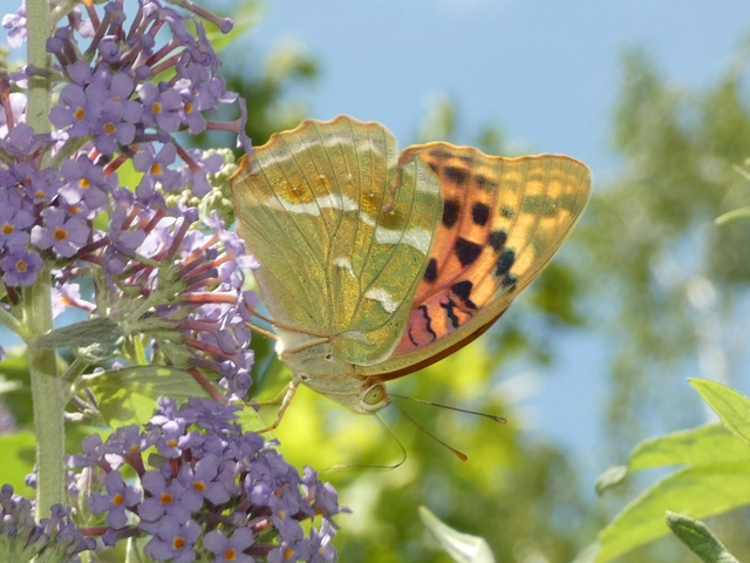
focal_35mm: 120
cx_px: 375
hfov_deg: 16.4
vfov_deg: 12.3
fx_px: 2600
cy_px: 282
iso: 80
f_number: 5.1
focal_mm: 21.5
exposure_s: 1/100
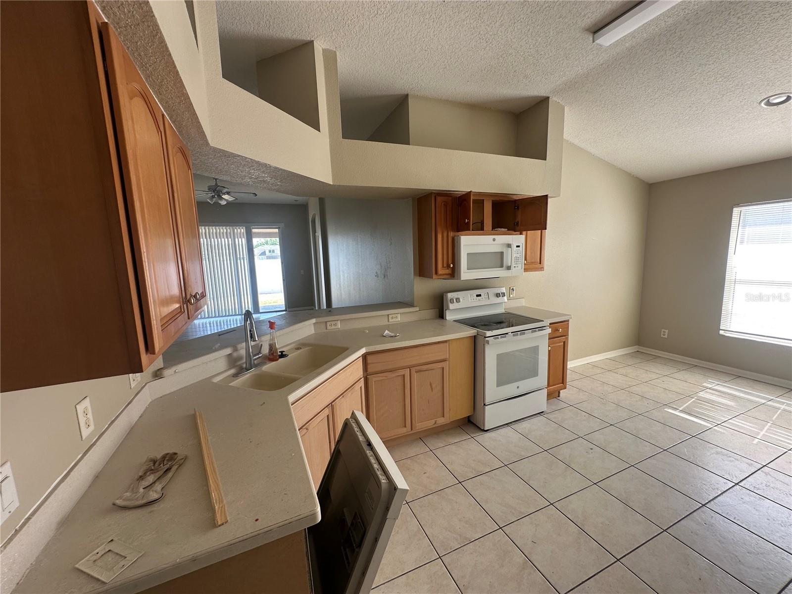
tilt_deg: -6.8
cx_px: 396
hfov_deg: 102.1
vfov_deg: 85.7
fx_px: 320
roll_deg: +2.3
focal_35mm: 14
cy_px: 297
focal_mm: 2.22
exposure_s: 1/99
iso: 50
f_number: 2.2
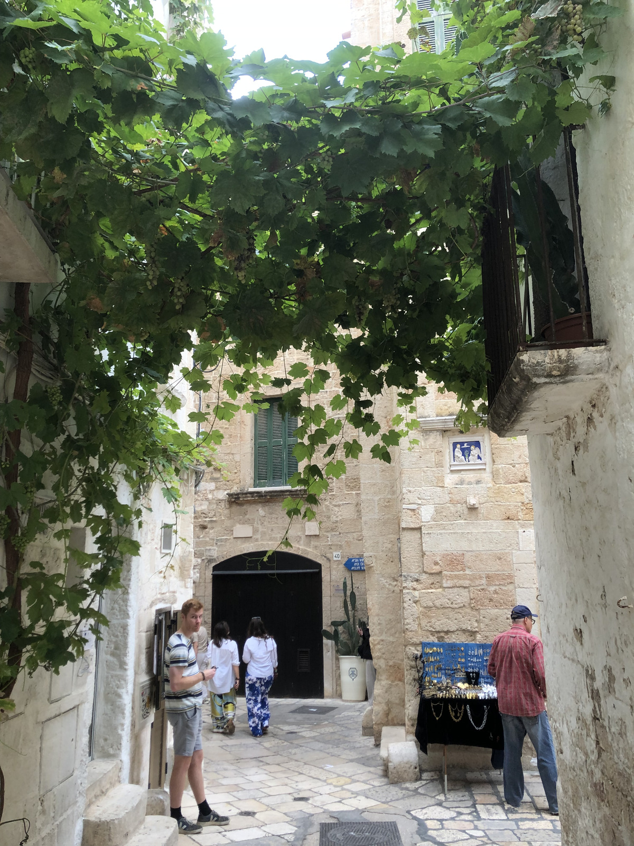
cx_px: 317
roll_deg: +1.5
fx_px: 684
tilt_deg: +12.9
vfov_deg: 63.4
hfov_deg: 49.7
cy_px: 423
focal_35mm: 28
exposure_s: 1/50
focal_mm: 4
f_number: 1.8
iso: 25
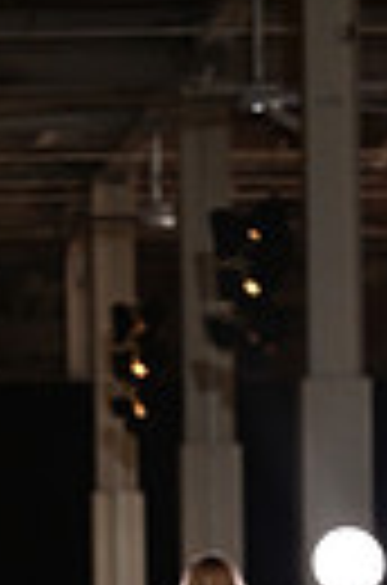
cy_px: 1269
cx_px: -212
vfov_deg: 6.4
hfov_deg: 4.3
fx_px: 5074
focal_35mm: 313
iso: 1000
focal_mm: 70
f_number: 6.3
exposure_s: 1/125
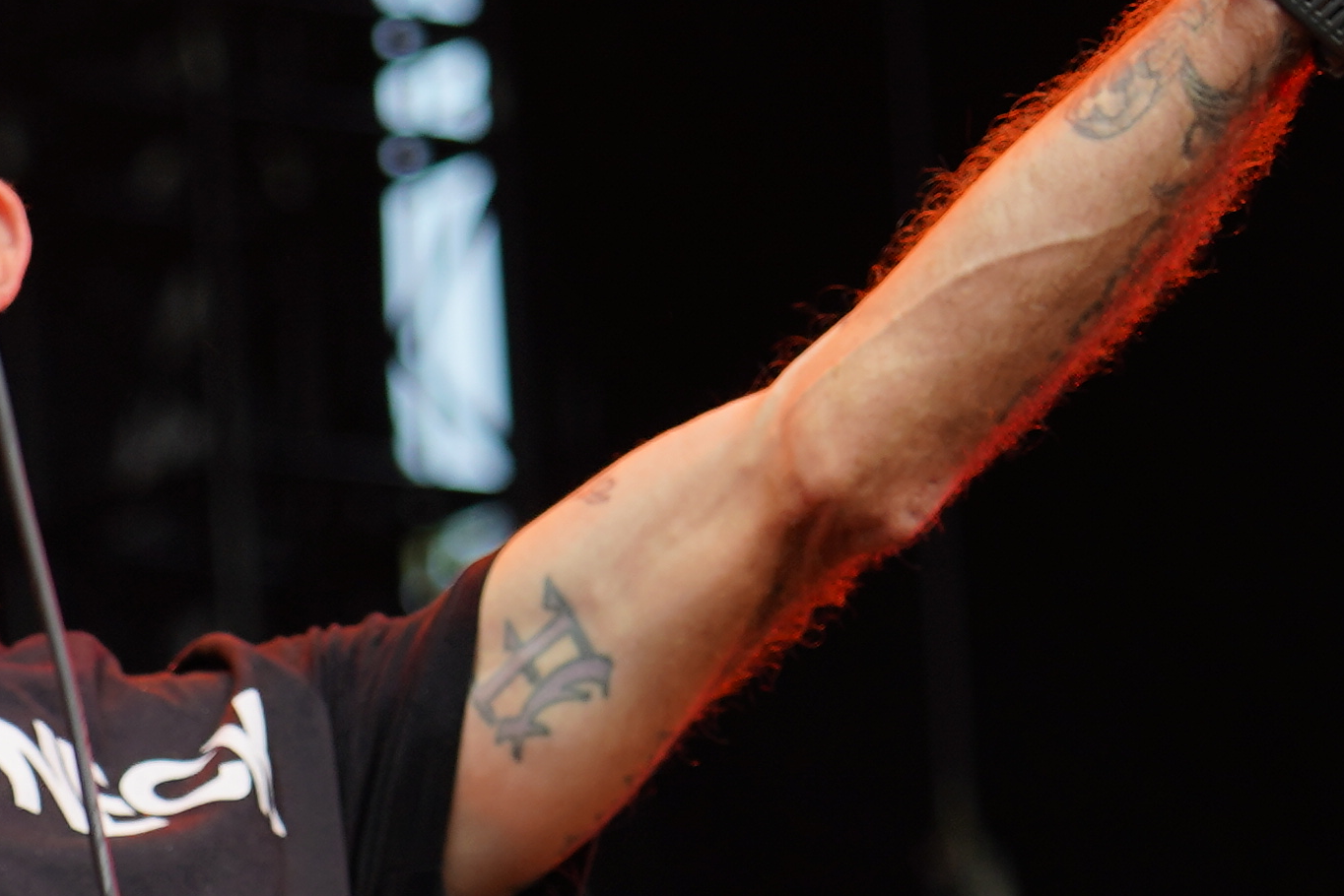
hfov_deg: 4.8
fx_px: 16093
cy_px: 807
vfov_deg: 3.2
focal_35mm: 431
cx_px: -227
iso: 160
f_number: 4
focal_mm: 98
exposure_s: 1/100
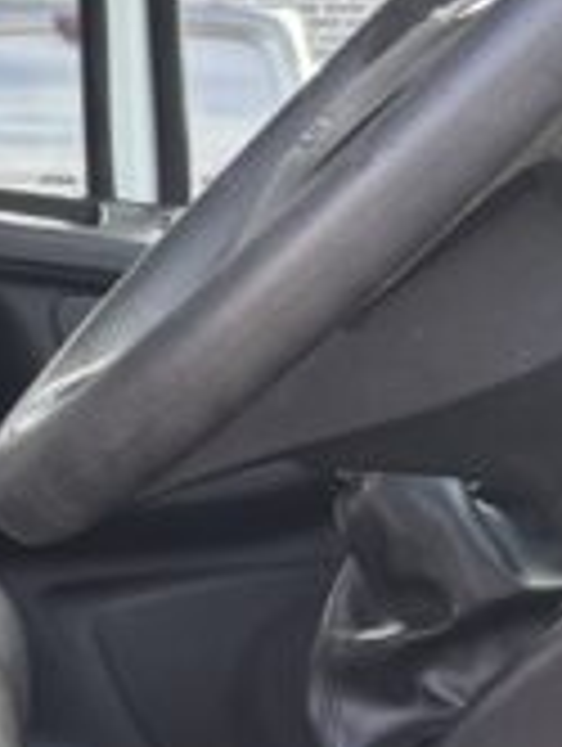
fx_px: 3455
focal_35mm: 160
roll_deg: -0.2
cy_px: 526
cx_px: -549
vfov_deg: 12.3
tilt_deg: -6.4
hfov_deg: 8.8
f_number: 1.6
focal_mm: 5.96
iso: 64
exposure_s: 1/121
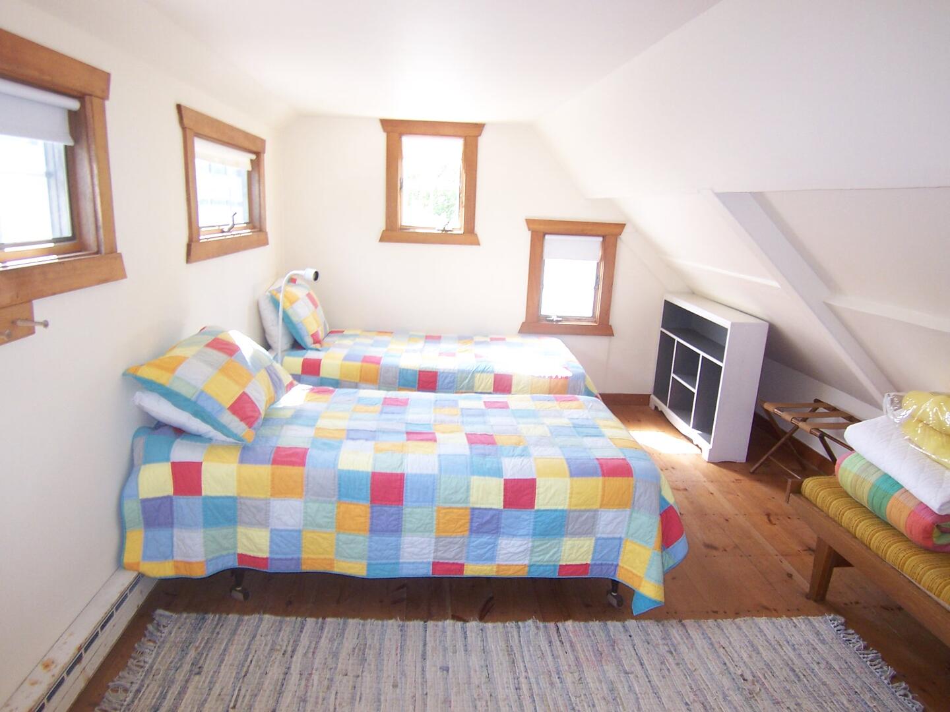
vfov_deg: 58.9
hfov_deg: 73.9
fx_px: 631
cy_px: 356
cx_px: 475
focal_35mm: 23
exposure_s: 1/30
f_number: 2.8
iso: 80
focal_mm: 3.8
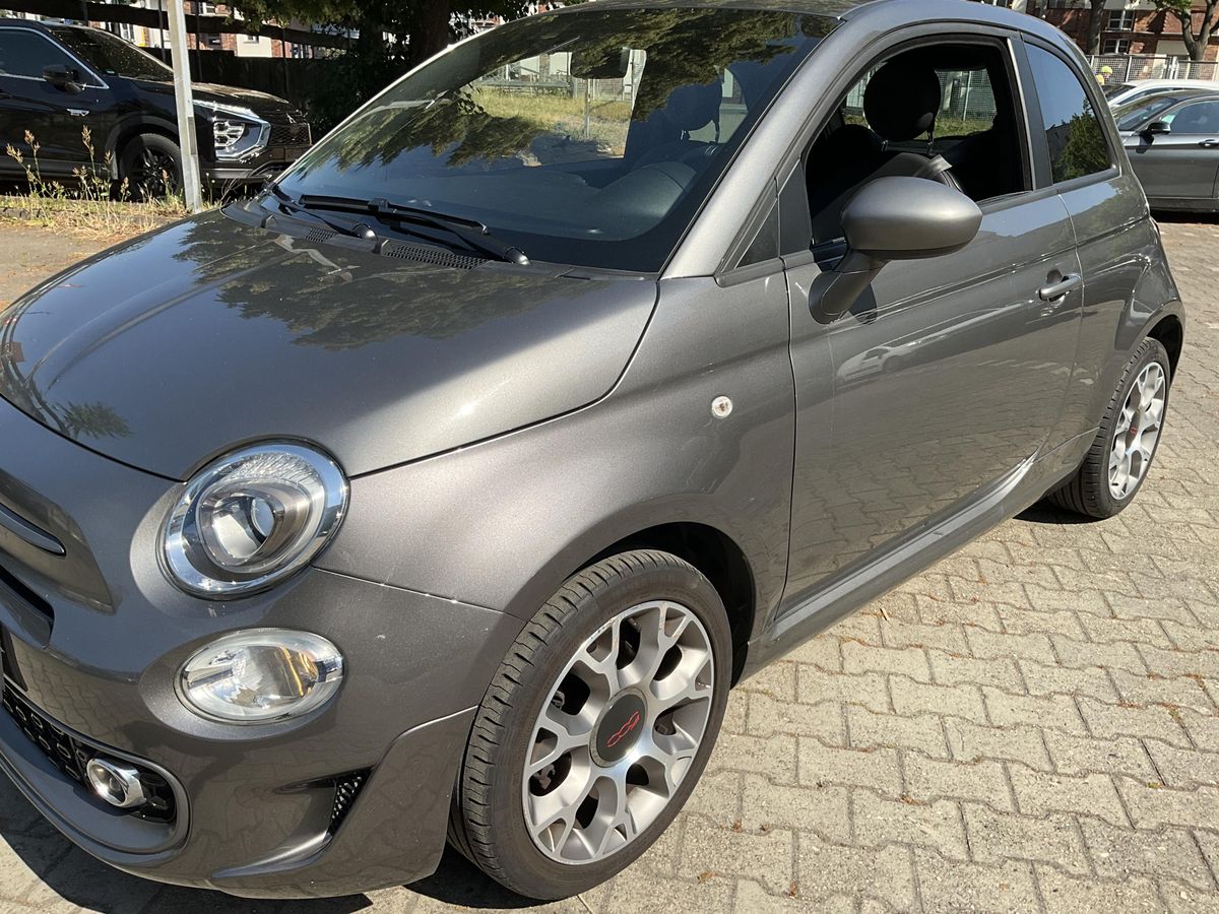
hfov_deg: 61.7
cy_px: 457
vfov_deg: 48.2
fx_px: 1021
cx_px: 610
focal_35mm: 29
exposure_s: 1/1577
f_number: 1.8
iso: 25
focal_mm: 3
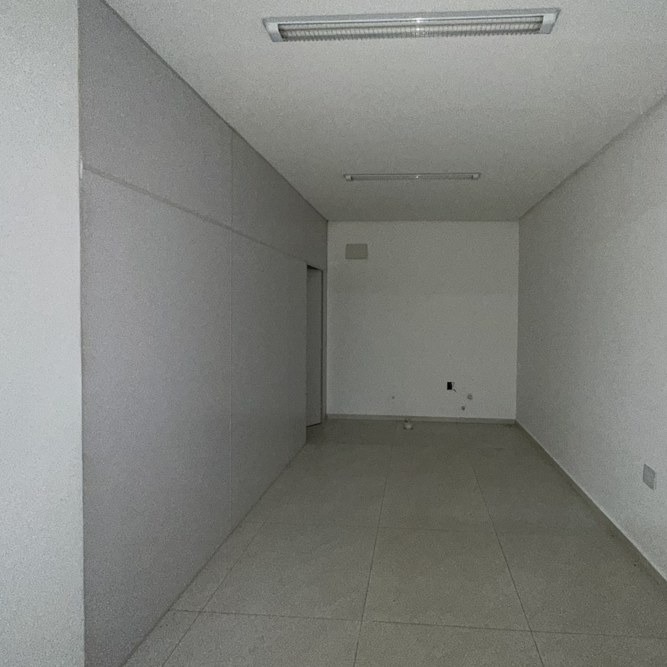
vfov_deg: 80.7
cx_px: 394
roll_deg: -0.8
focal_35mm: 18
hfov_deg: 79.9
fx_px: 392
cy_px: 315
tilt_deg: -0.4
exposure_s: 1/60
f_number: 2.2
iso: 500
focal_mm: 2.22
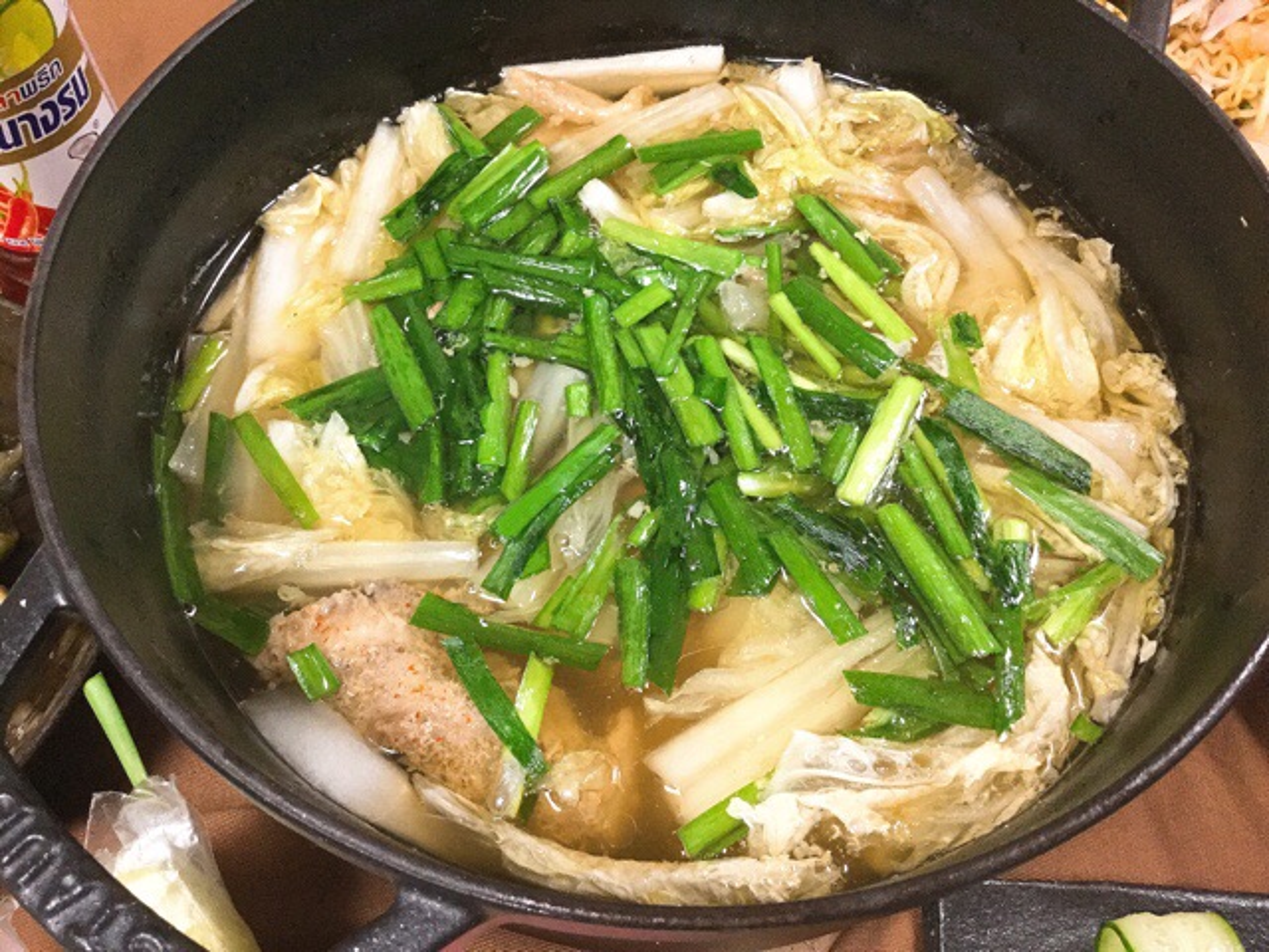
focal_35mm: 31
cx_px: 634
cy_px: 476
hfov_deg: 58.4
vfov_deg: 45.4
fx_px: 1136
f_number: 2.4
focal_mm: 3.3
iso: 160
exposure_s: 1/30
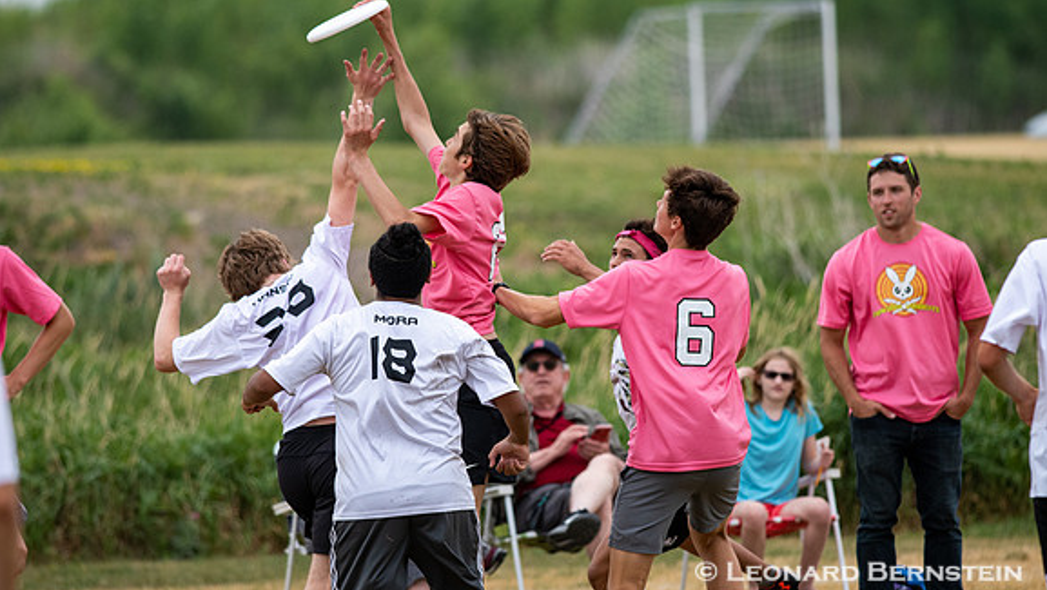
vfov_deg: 2.6
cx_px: 523
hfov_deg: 4.6
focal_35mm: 474
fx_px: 13164
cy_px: 262
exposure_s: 1/3200
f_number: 4.5
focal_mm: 300
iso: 800
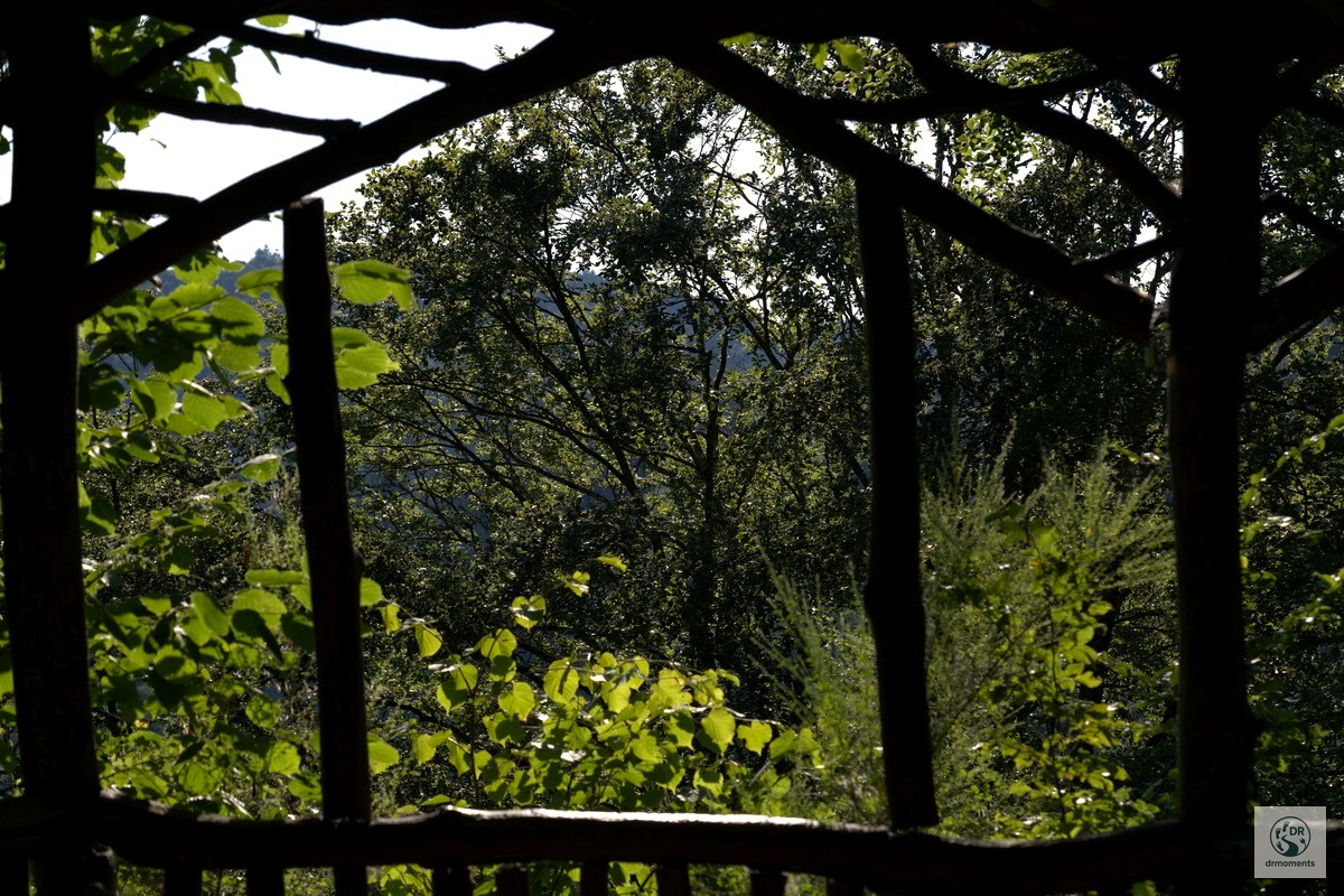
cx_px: 672
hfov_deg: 22.6
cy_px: 448
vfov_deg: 15.2
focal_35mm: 90
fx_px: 3360
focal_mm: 90
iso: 125
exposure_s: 1/125
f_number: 8
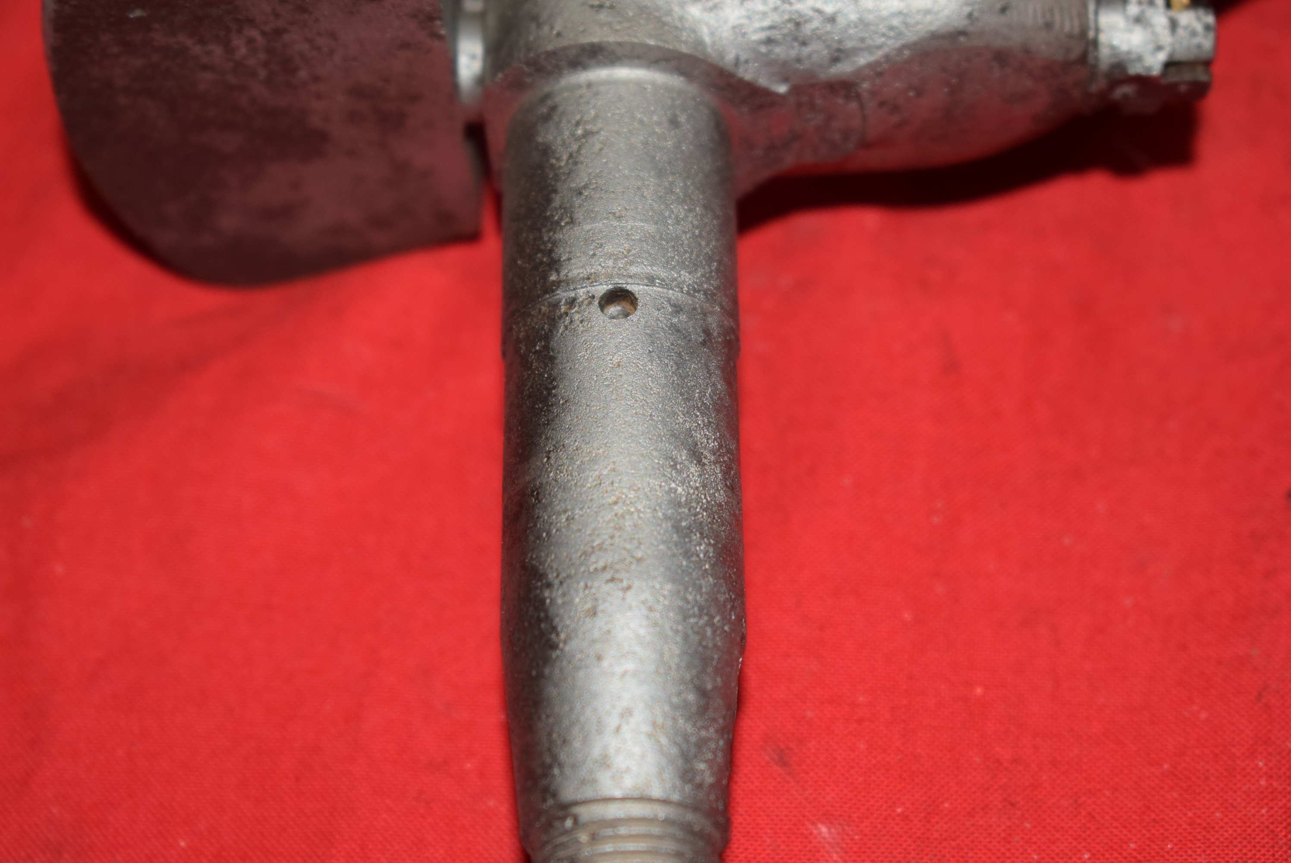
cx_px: 646
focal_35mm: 82
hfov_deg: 24.6
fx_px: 2961
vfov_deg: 16.6
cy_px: 432
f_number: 5.6
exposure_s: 1/200
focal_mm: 55
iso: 400
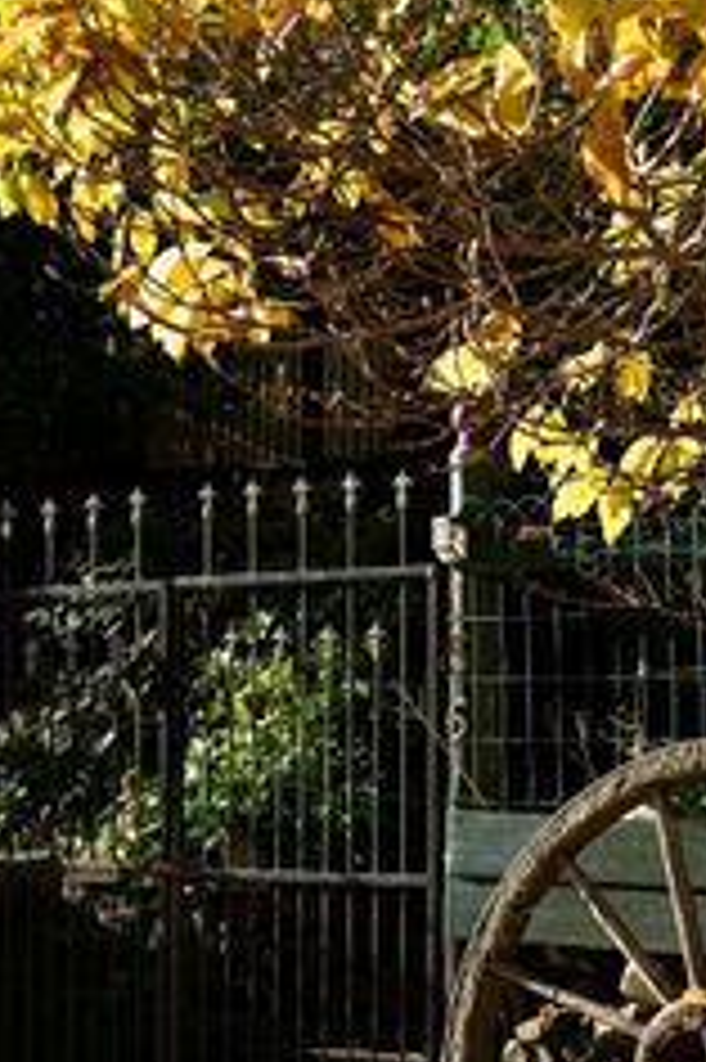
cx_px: 726
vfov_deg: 26.6
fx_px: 2239
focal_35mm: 76
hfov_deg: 17.5
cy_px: 630
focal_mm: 35
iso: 100
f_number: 4
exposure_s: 1/640
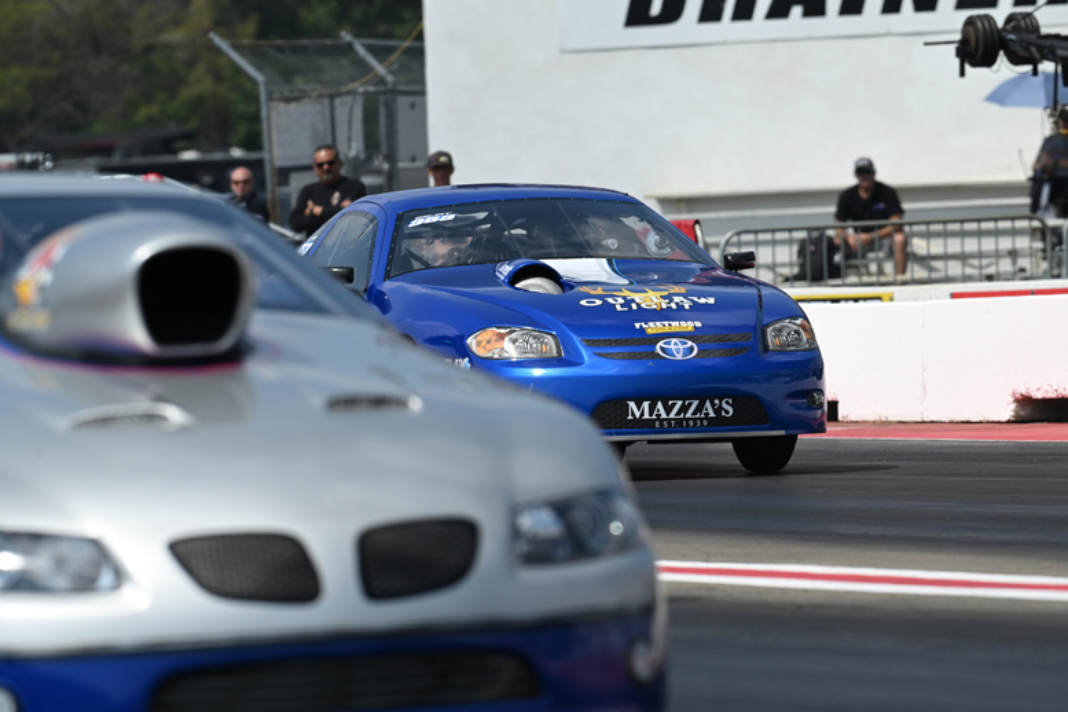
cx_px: 534
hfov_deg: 5.2
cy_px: 356
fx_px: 11866
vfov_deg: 3.4
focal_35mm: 400
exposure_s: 1/1600
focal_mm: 400
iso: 400
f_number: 8
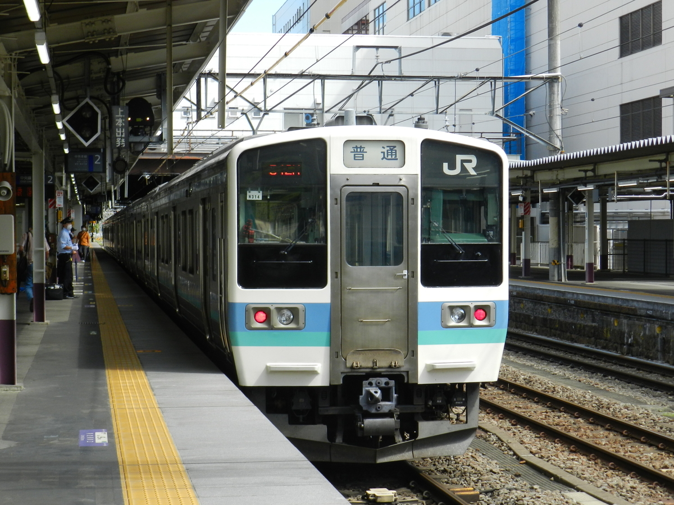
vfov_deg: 19.4
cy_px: 252
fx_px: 1480
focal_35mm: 76
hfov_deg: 25.7
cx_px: 337
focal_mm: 13.5
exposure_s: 1/400
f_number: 4.8
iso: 160
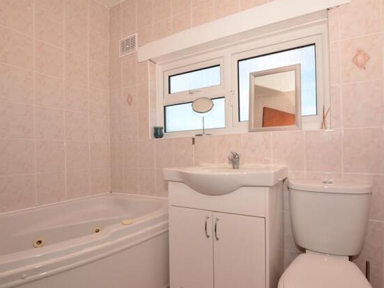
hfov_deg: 90.5
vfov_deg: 74.7
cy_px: 148
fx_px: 189
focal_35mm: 17
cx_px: 218
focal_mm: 10
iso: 200
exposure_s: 1/200
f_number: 7.1
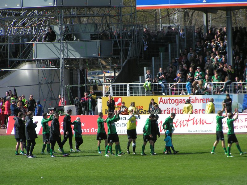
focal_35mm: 247
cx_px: 124
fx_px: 1762
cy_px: 92
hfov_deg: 8.0
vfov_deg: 6.0
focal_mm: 37.8
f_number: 3.5
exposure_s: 1/640
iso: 50
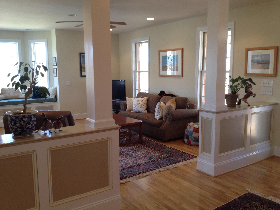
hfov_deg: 52.6
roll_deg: +0.9
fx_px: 283
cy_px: 105
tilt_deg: -8.7
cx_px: 140
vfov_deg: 40.7
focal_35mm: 35
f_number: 2.4
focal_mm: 4.28
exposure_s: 1/24
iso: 50
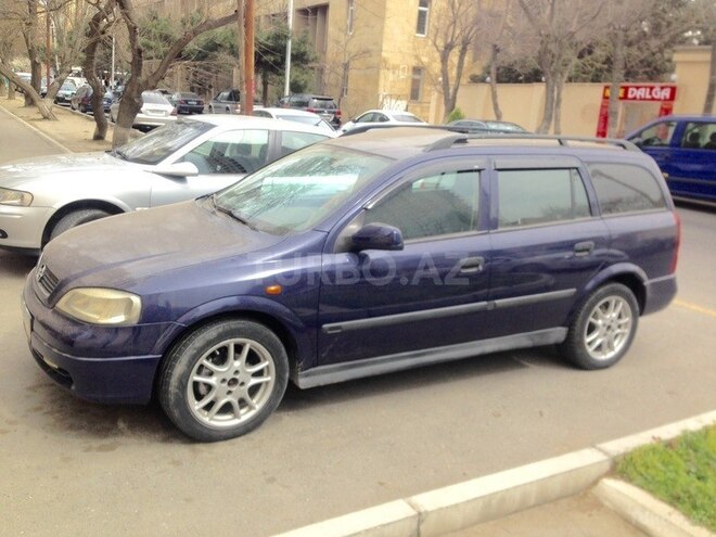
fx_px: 683
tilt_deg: -12.4
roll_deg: -4.2
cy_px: 268
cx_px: 358
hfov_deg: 55.4
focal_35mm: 33
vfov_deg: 42.9
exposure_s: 1/444
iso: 50
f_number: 2.4
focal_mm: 4.12
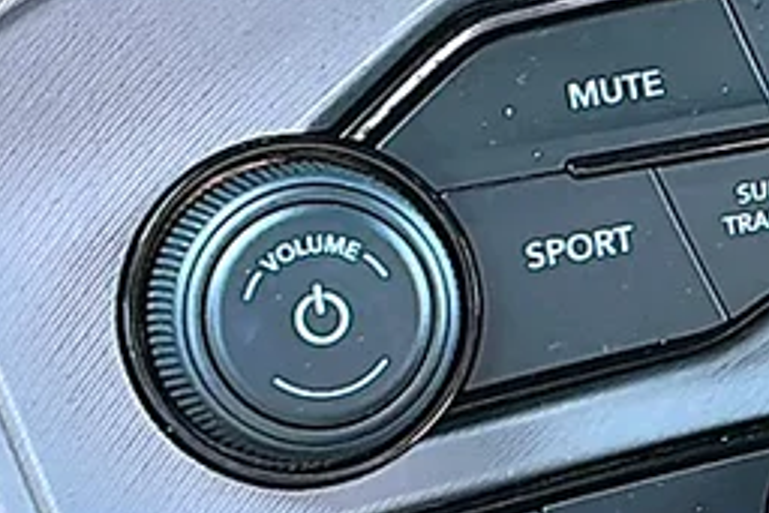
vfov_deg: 10.7
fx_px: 2736
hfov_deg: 15.4
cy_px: 262
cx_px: 934
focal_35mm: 128
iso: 200
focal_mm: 6.86
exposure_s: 1/40
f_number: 1.78
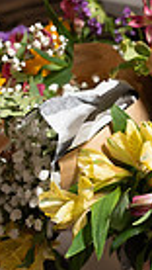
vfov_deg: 24.9
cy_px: 12
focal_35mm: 82
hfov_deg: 14.0
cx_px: 220
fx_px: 585
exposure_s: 1/125
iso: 1250
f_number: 4
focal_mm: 24
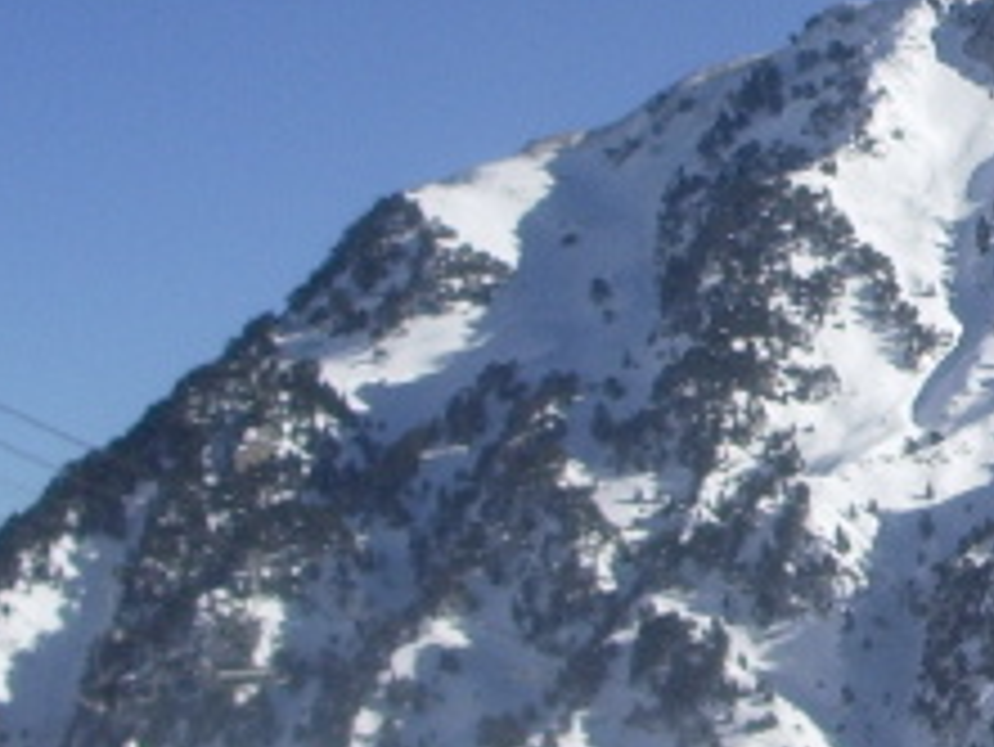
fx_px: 4654
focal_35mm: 162
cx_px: 1669
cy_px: 81
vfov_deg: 9.1
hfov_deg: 11.5
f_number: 4.3
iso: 50
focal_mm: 5.8
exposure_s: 1/800
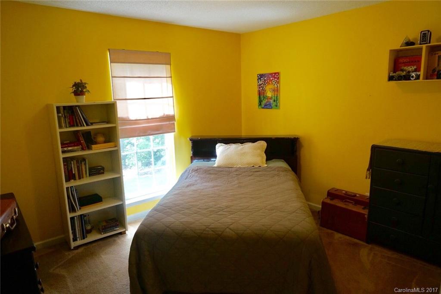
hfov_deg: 73.7
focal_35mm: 24
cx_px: 220
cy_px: 147
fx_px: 294
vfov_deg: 53.1
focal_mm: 16
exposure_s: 1/60
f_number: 5.6
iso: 500
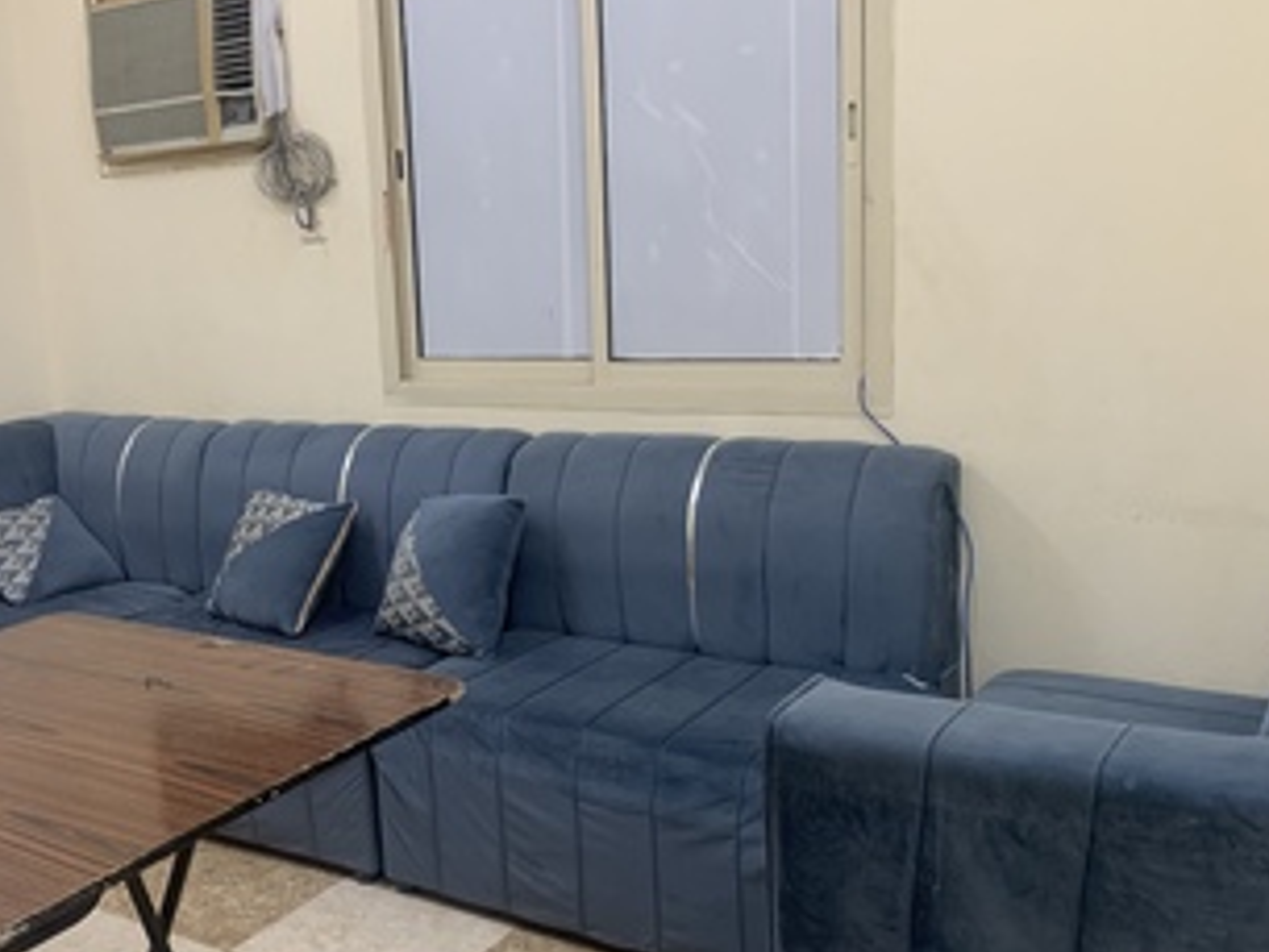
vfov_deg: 36.8
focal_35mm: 39
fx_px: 1430
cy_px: 538
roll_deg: +3.3
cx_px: 414
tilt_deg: -11.2
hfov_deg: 47.0
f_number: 1.8
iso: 200
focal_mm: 4.25
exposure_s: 1/60
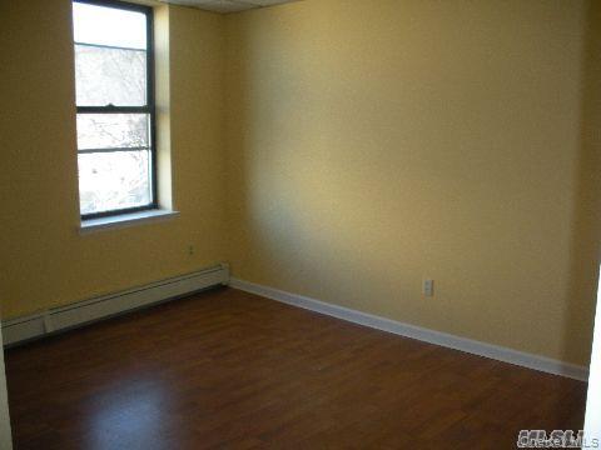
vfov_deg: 40.7
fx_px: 608
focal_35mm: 35
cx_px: 300
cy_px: 225
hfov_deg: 52.6
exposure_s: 1/53.3
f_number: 3.5
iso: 200
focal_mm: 6.3
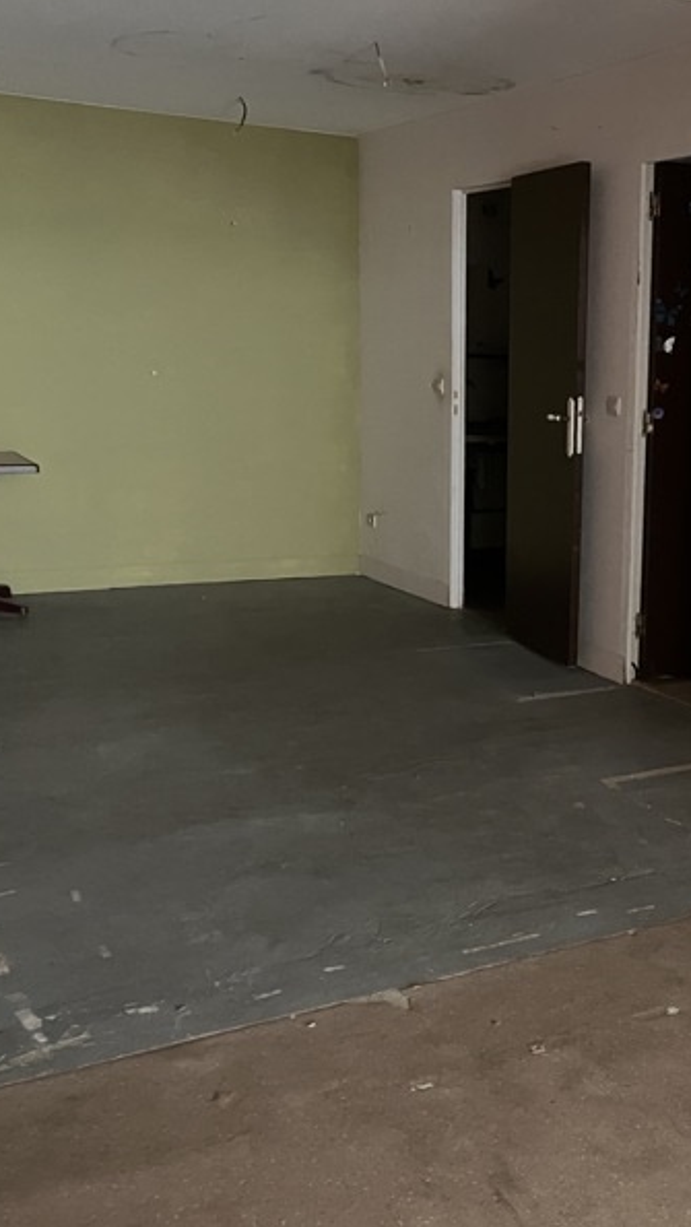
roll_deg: -2.4
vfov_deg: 49.4
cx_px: 664
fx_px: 1335
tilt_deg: -10.1
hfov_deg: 27.6
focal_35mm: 41
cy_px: 612
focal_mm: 3.99
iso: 1000
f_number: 1.8
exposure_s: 1/15
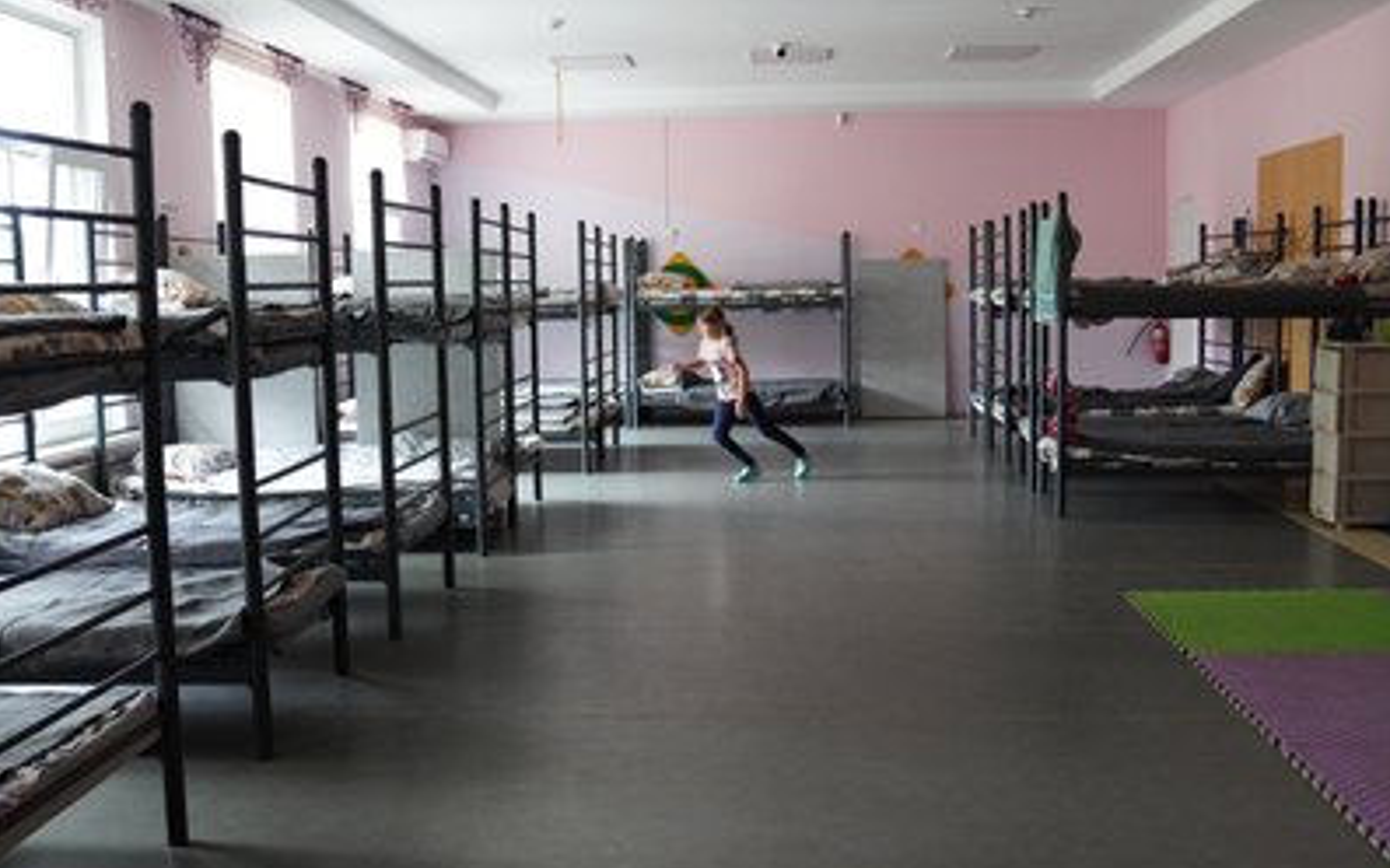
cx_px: 693
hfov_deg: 52.8
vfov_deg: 34.4
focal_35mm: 37
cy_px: 464
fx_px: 1401
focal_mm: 24
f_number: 2.8
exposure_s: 1/160
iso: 3200
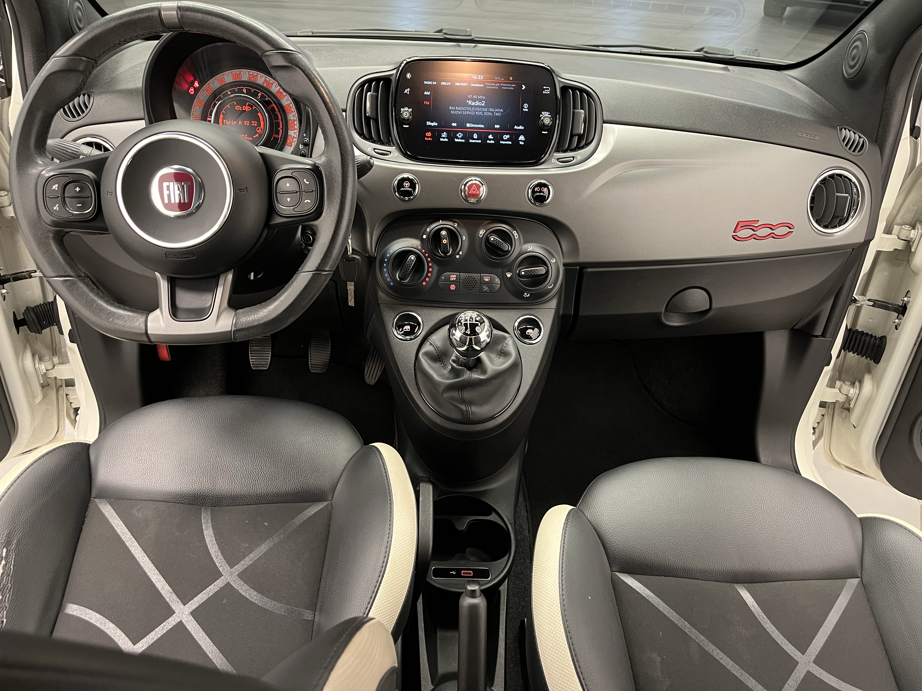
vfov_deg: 53.1
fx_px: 693
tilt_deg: -34.0
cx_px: 461
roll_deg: -3.3
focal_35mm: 26
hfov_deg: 67.3
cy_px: 346
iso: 320
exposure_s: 1/50
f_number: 1.6
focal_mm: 5.1
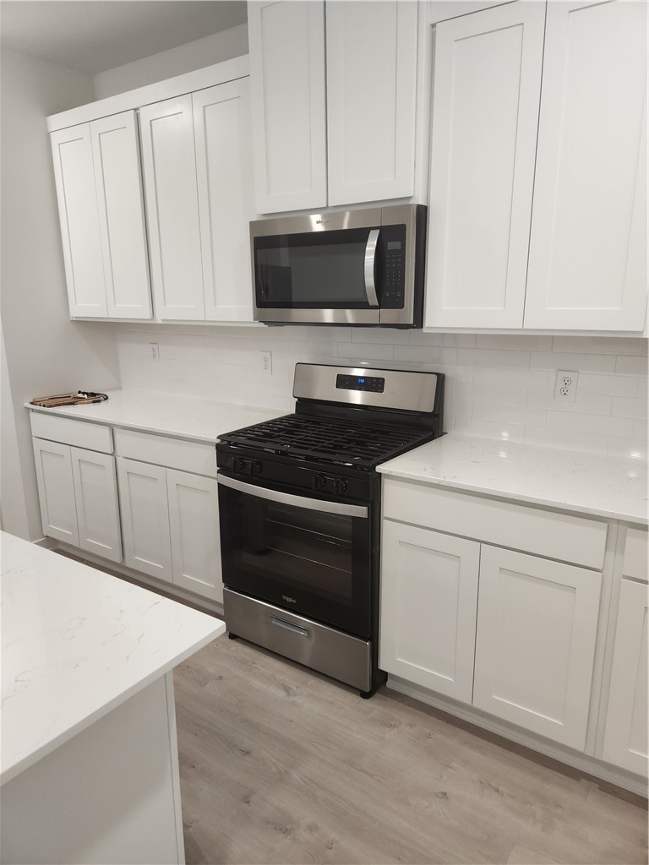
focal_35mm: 23
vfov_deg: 73.9
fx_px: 575
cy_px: 432
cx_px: 324
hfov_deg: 58.9
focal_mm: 5.4
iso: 200
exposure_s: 1/120
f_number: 1.8
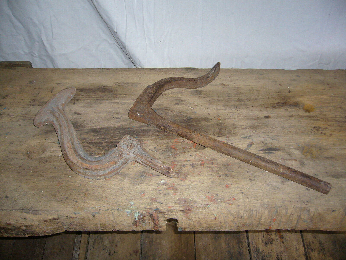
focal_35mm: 35
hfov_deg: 52.6
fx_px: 350
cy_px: 130
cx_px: 173
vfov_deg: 40.7
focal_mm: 5.8
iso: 100
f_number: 2.8
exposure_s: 1/60
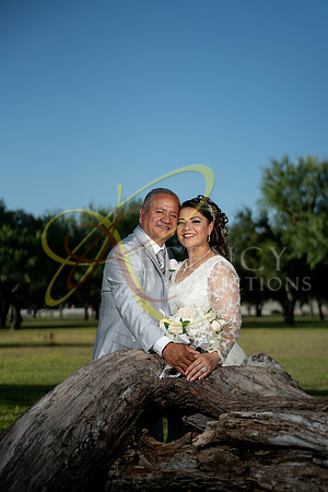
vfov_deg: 33.4
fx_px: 820
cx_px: 164
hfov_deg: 22.6
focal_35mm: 60
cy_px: 246
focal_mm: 60
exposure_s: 1/5000
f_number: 2.5
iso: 200
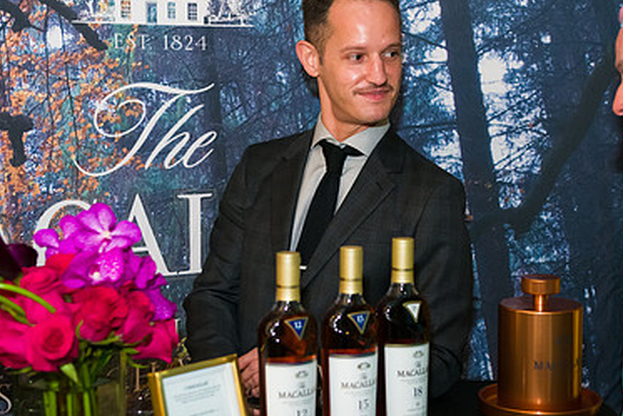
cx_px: 356
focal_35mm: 70
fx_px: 1212
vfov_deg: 19.4
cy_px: 160
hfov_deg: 28.8
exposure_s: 1/125
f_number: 3.2
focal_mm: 45
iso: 1600
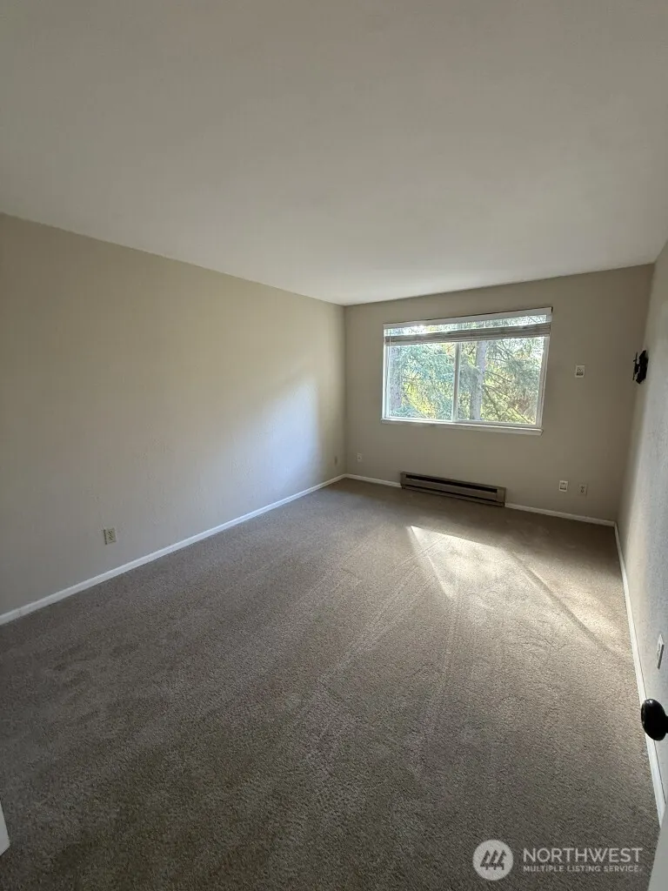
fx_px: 360
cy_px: 446
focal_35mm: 14
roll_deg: +0.0
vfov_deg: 102.1
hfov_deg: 85.7
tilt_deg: -9.9
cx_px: 334
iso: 250
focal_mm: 2.22
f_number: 2.2
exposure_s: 1/60
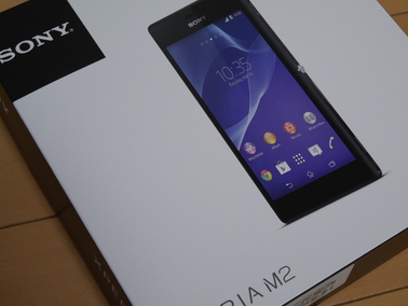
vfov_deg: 20.2
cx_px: 250
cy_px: 128
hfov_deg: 26.6
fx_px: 861
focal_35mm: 73
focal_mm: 23
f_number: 4.9
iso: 1000
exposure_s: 1/60
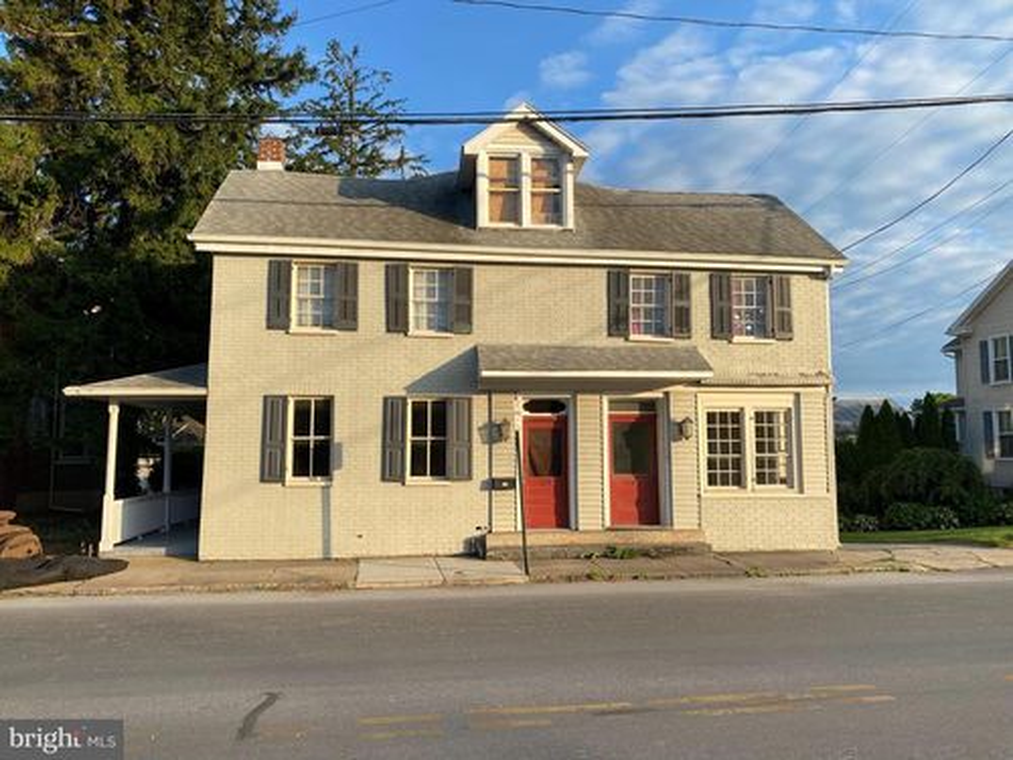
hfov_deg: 67.3
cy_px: 380
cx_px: 506
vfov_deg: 53.1
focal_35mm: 26
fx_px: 761
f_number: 1.8
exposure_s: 1/1193
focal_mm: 4.25
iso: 32
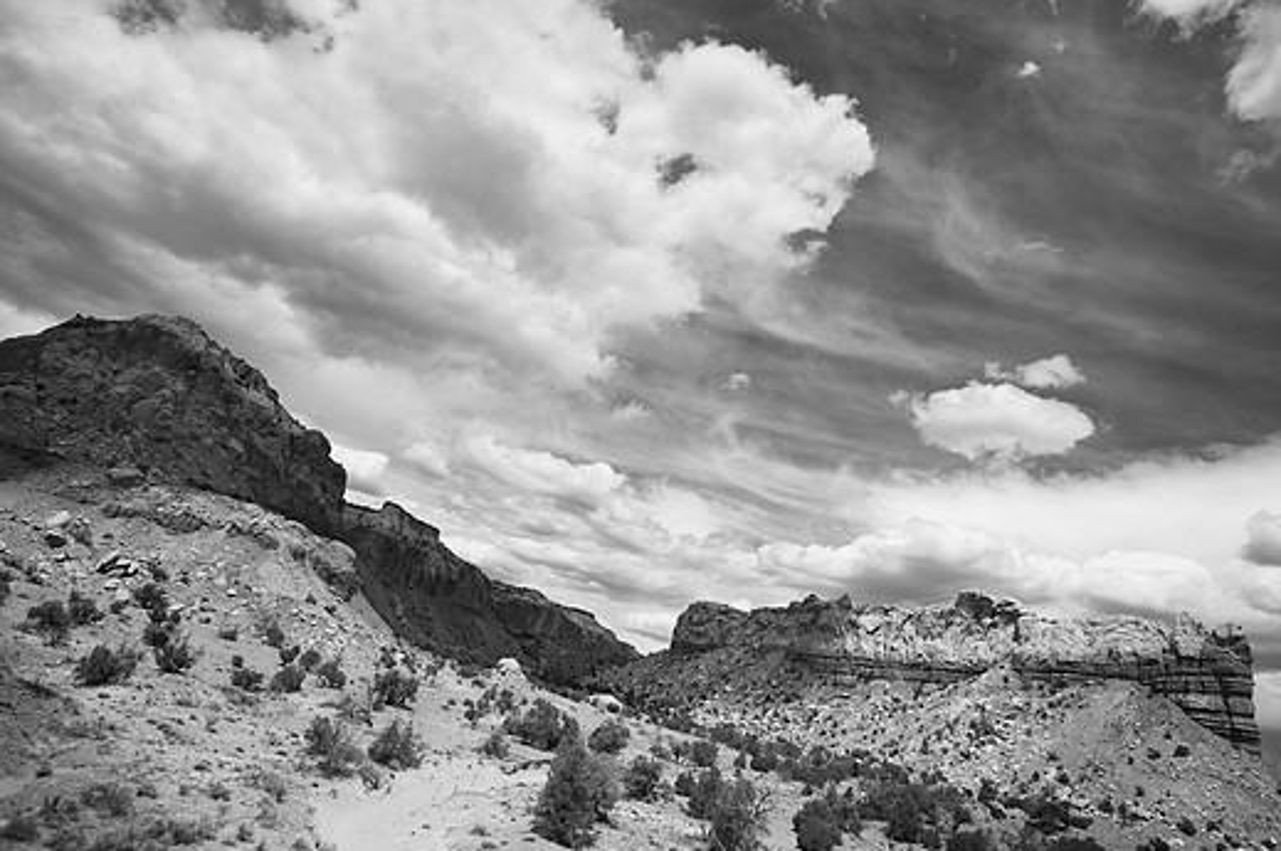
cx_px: 654
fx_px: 675
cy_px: 432
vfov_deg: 64.4
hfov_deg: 86.9
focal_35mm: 19
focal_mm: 17
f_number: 4.5
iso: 200
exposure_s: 1/2500
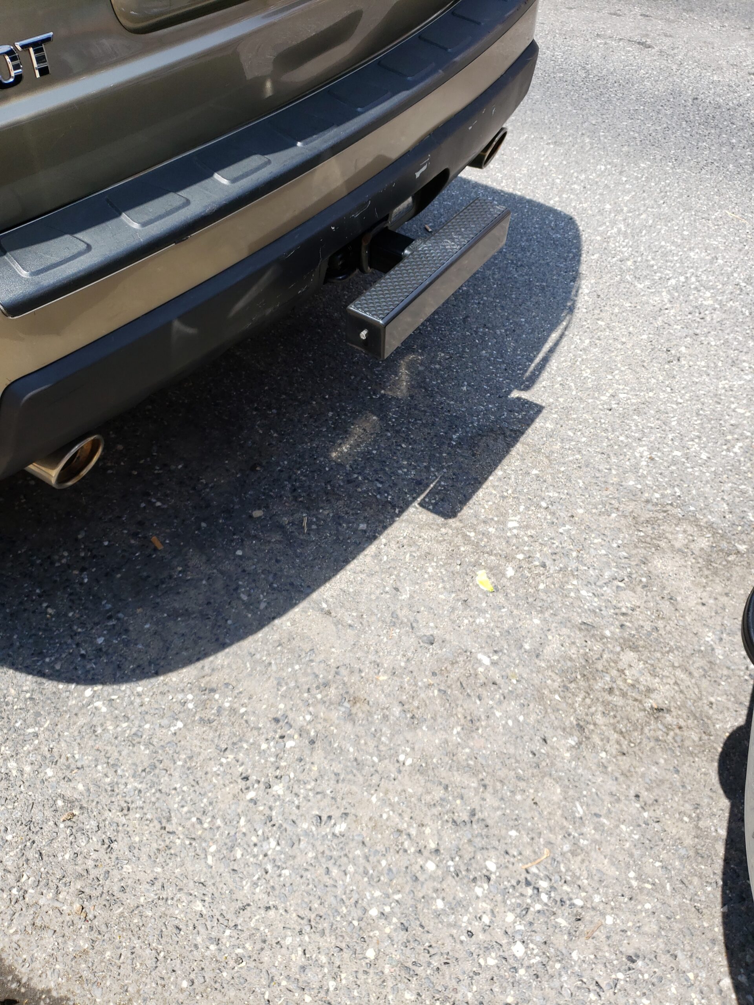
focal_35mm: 26
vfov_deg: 67.3
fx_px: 755
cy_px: 502
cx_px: 377
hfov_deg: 53.1
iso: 50
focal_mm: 4.3
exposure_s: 1/1019
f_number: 1.5
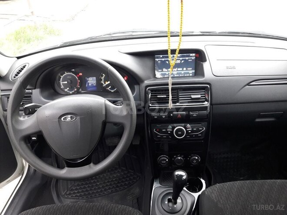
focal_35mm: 28
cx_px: 144
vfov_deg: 49.7
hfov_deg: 63.4
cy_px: 108
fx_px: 232
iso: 160
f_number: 1.9
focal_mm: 3.7
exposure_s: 1/25
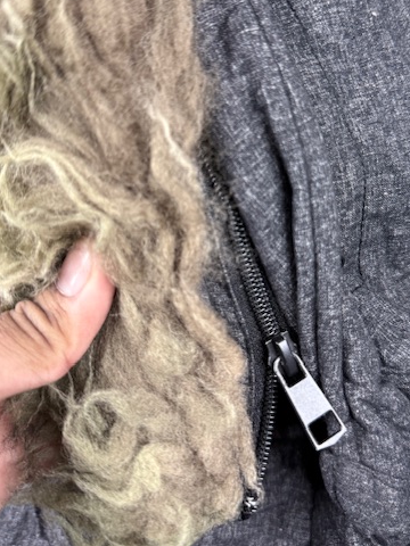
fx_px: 505
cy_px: 210
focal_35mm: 32
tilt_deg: -49.5
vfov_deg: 56.2
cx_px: 232
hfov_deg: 44.1
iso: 160
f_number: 1.78
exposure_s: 1/100
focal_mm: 6.76
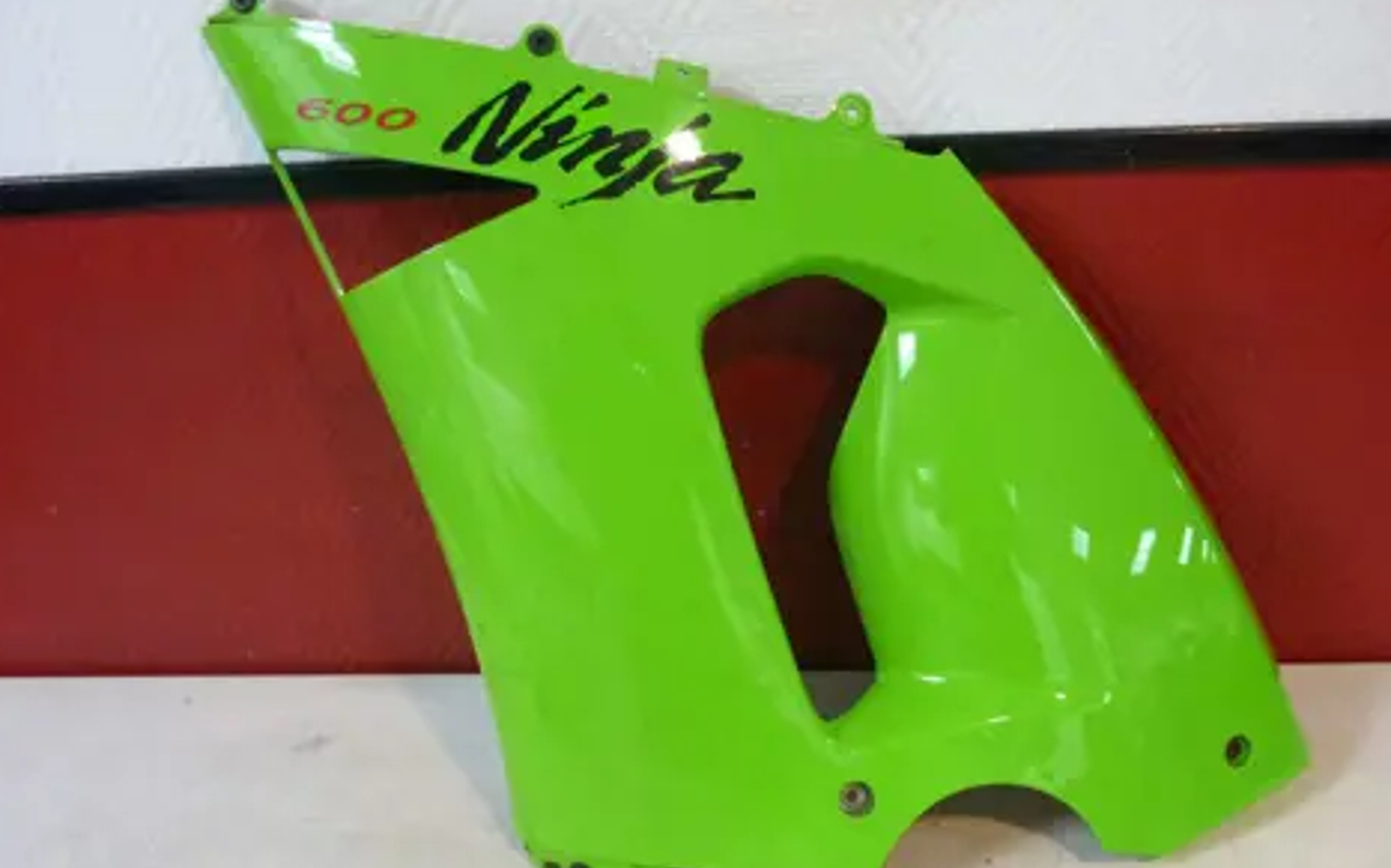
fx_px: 1364
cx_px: 696
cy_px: 480
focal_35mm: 36
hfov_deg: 54.0
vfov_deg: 35.3
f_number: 2.8
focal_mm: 5.5
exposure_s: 1/15
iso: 400
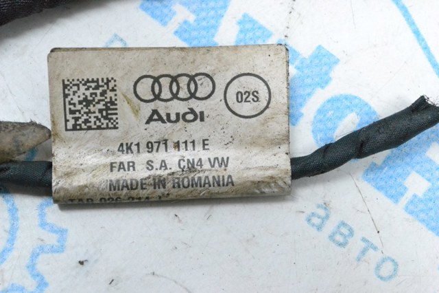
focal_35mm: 82
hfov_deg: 24.6
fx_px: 1005
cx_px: 220
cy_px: 146
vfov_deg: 16.5
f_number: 10
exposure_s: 1/125
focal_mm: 55
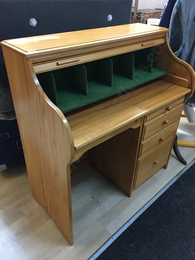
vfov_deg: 61.7
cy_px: 130
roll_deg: -2.9
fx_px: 218
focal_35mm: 29
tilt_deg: -31.6
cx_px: 98
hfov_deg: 48.2
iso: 125
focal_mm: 4.15
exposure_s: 1/17
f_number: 2.2
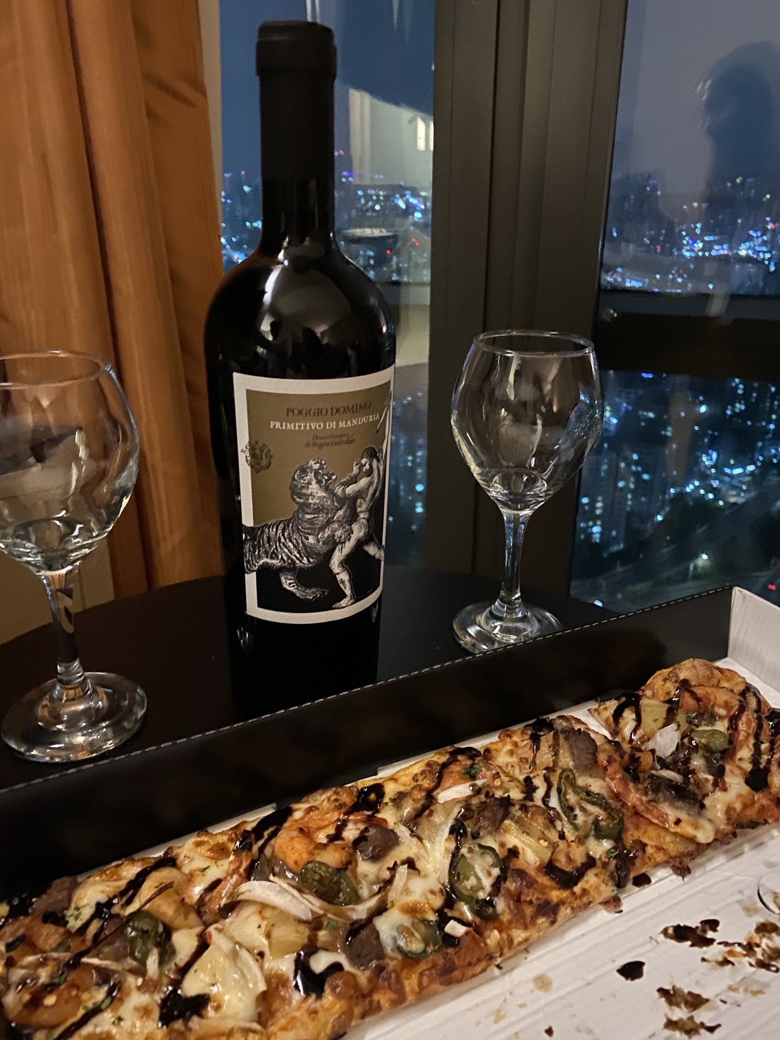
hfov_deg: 53.1
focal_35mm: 26
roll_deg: -0.5
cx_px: 390
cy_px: 520
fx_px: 781
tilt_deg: -23.7
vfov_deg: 67.3
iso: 1000
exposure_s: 1/20
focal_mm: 4.25
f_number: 1.8
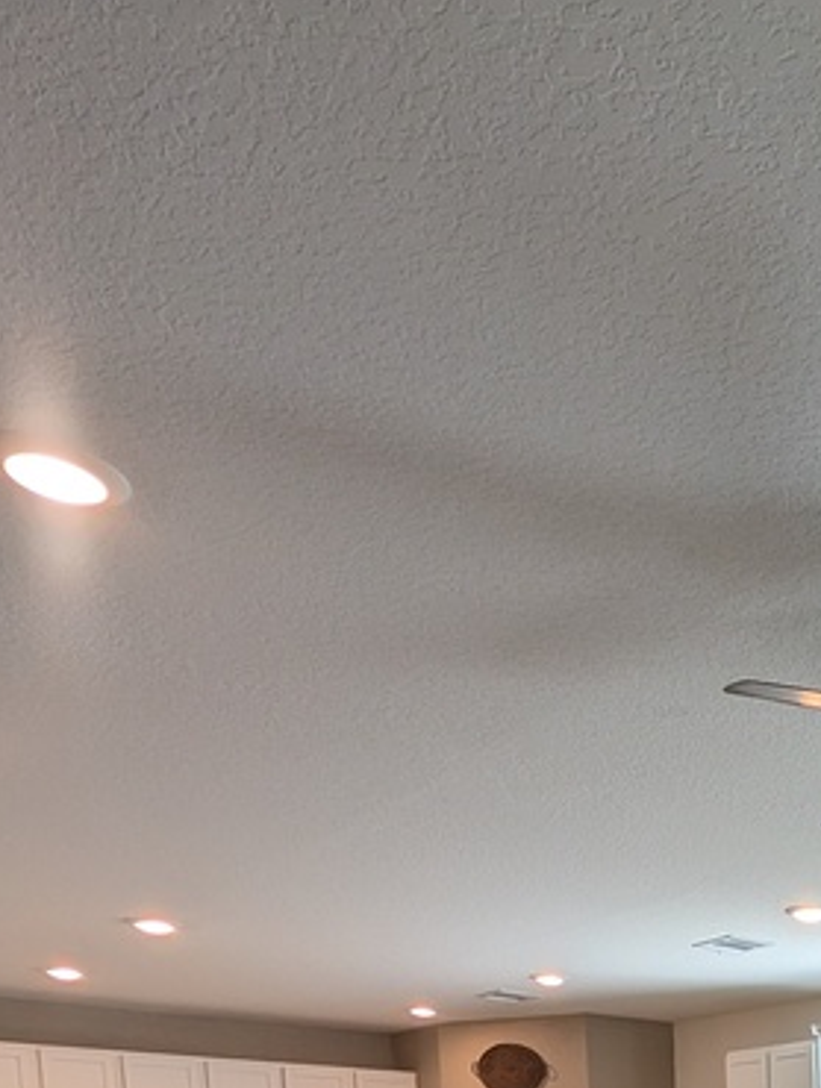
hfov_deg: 32.8
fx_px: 1103
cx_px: 1008
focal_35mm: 35
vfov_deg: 37.9
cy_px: 1332
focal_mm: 2.02
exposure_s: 1/120
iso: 54
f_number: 1.7
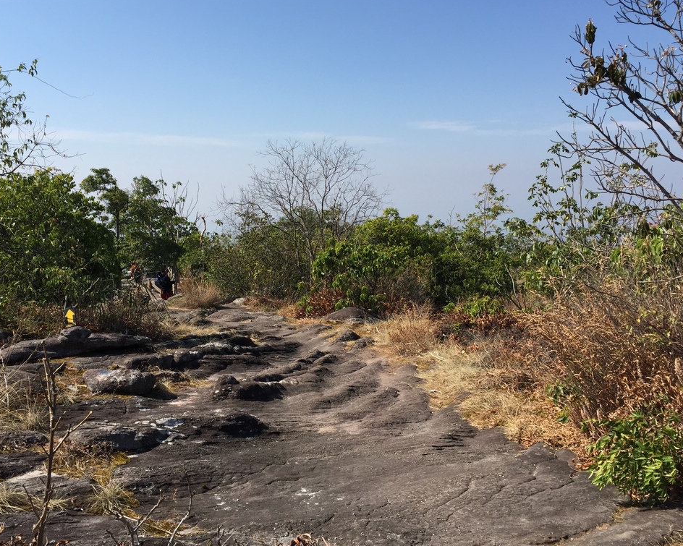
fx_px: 728
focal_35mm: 36
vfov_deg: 41.1
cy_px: 235
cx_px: 307
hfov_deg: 50.2
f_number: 2.2
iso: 32
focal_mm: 4.15
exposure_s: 1/1980
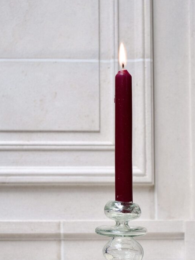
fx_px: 586
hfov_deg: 18.9
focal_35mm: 78
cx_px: 126
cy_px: 197
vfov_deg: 24.7
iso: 200
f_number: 5
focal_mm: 25
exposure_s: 1/250
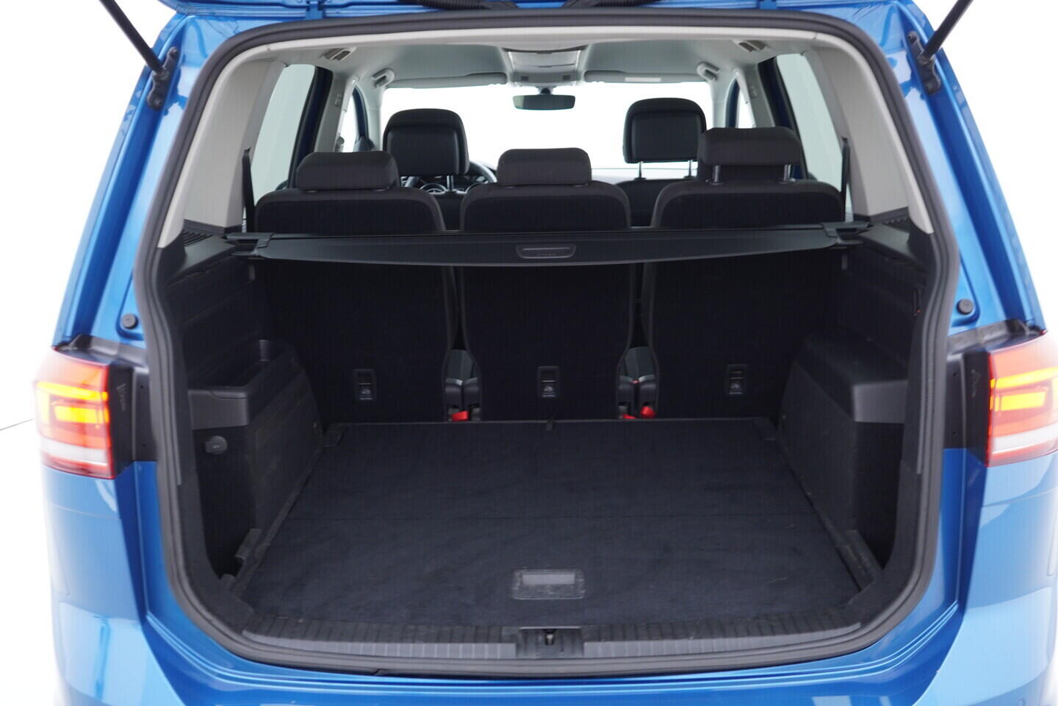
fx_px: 1058
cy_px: 353
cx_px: 529
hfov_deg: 53.1
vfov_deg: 36.9
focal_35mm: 36
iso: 320
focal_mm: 24
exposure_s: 1/40
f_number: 2.8
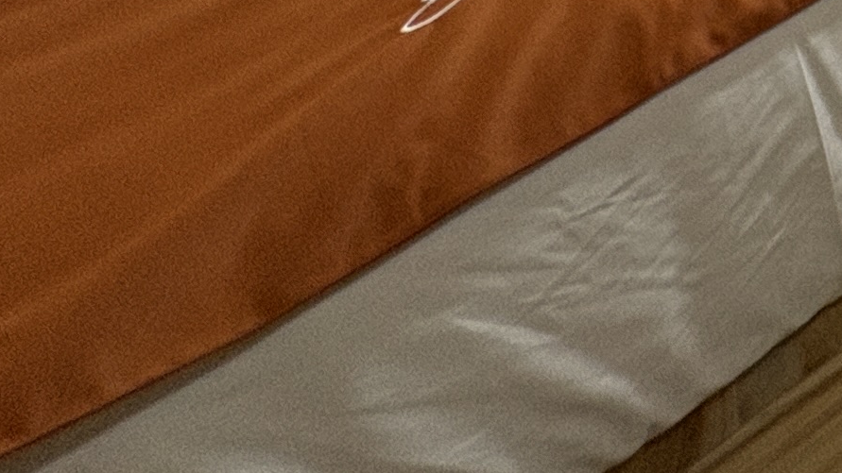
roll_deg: +2.4
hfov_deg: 20.9
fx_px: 1540
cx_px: 1518
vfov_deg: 11.4
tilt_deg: -5.4
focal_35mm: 69
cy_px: -905
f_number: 2.2
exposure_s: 1/50
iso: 125
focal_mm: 2.22
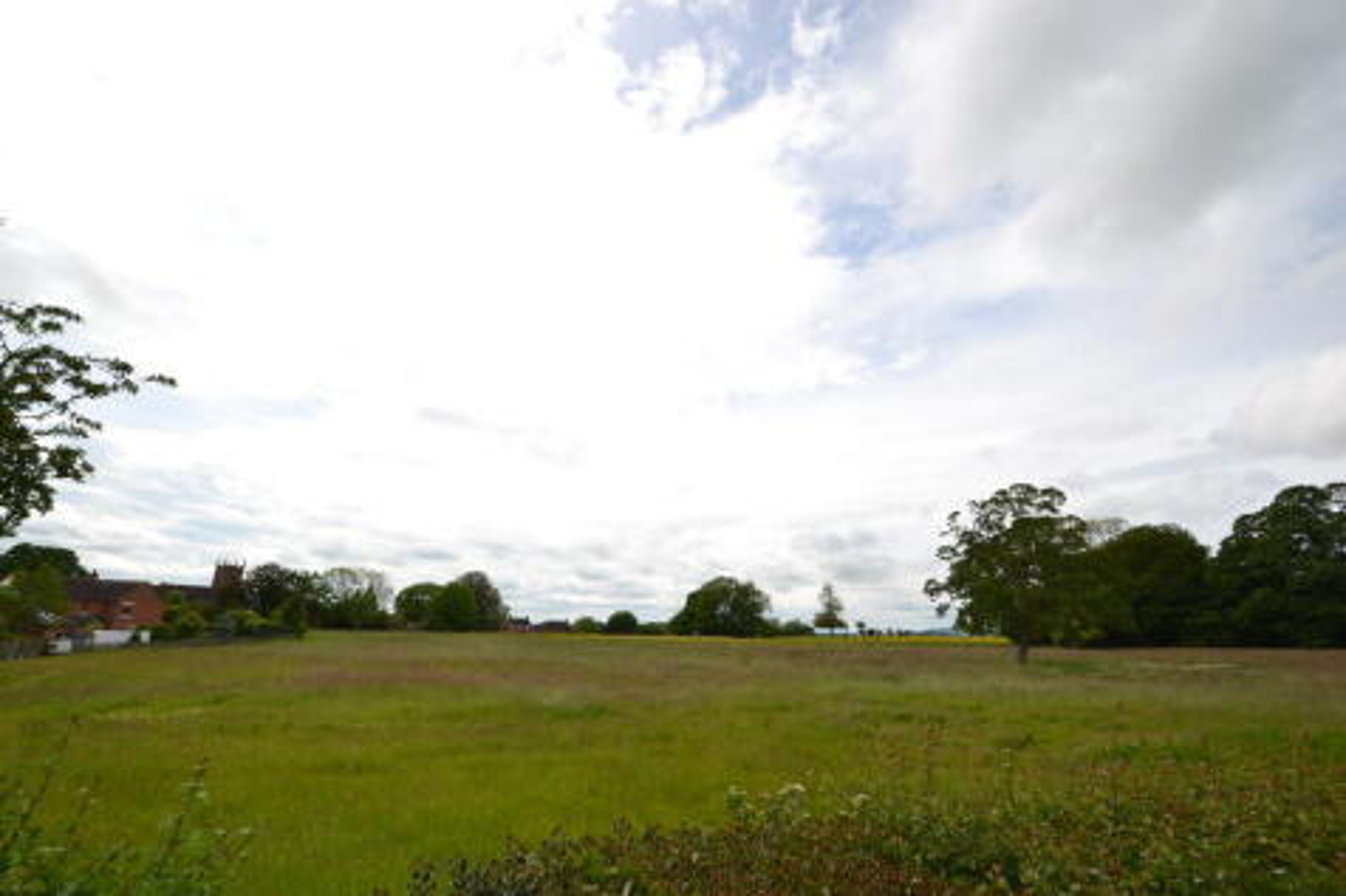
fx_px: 561
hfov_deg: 100.4
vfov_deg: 77.3
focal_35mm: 15
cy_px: 448
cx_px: 673
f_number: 9
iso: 100
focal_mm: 10
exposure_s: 1/320
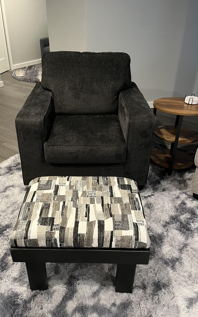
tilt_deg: -33.1
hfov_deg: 43.1
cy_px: 154
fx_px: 250
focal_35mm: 29
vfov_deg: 64.6
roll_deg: -1.0
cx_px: 89
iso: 400
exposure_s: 1/40
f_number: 1.6
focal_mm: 5.1
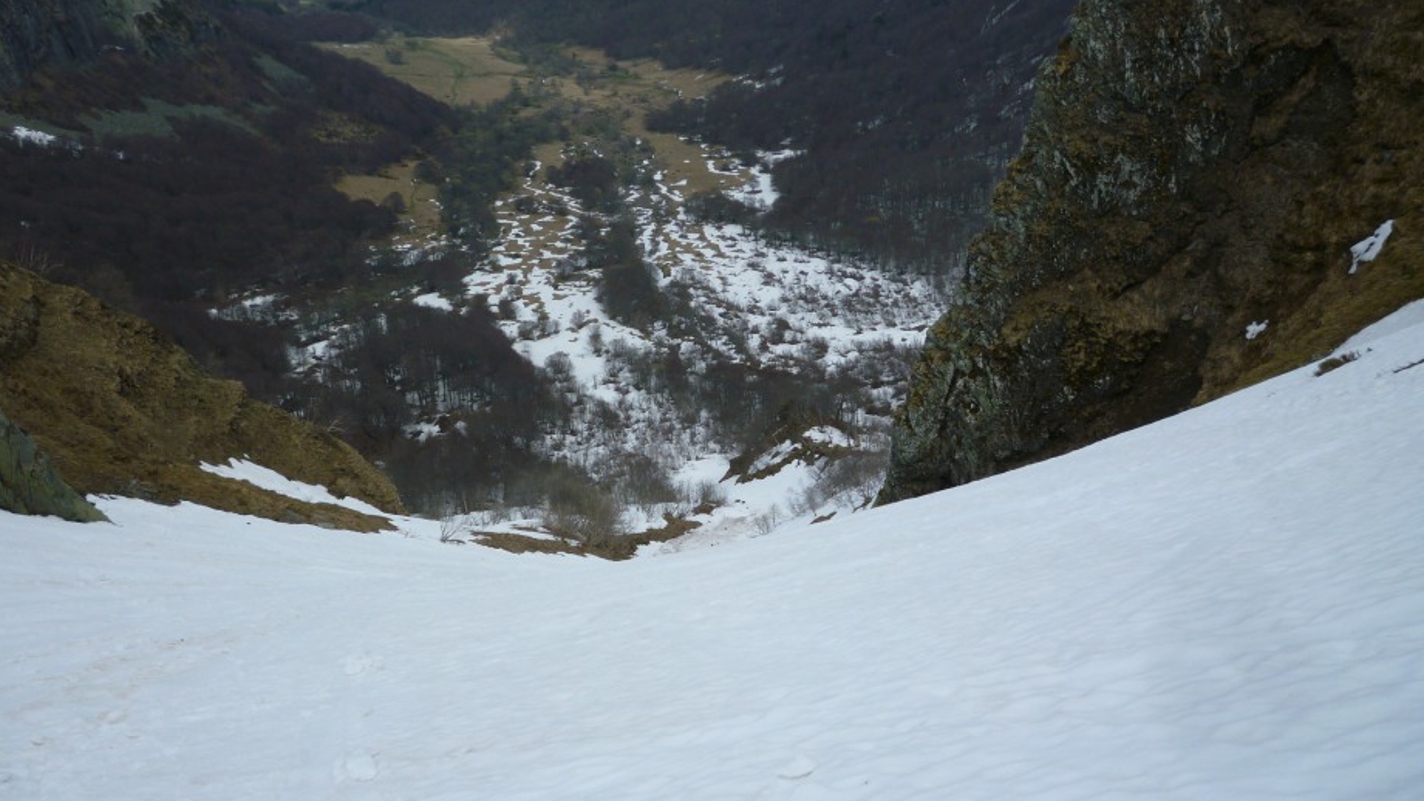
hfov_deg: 61.0
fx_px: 1208
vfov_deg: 36.6
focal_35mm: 32
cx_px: 710
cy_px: 436
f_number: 4
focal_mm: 5.2
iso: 80
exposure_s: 1/500
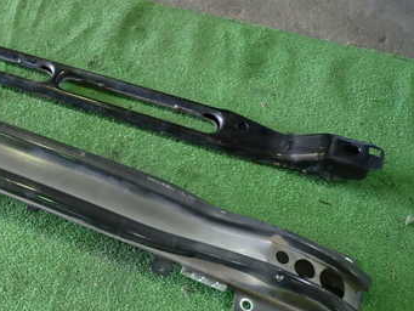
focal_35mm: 44
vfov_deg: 32.9
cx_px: 61
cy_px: 166
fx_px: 526
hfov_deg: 40.4
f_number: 2
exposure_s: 1/30
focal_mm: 4.5
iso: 250
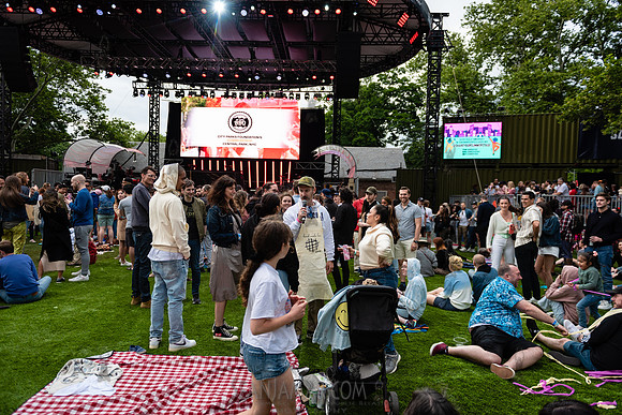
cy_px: 208
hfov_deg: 73.7
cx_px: 311
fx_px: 415
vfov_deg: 53.2
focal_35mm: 24
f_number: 2.8
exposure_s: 1/1250
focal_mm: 24
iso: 500
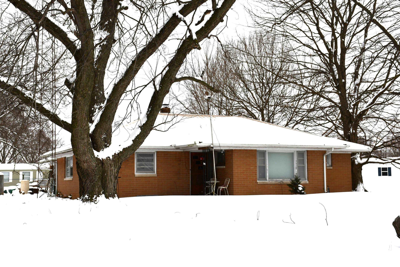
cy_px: 134
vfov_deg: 26.0
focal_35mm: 52
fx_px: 578
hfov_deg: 38.2
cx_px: 200
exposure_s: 1/400
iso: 100
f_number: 10
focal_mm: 35
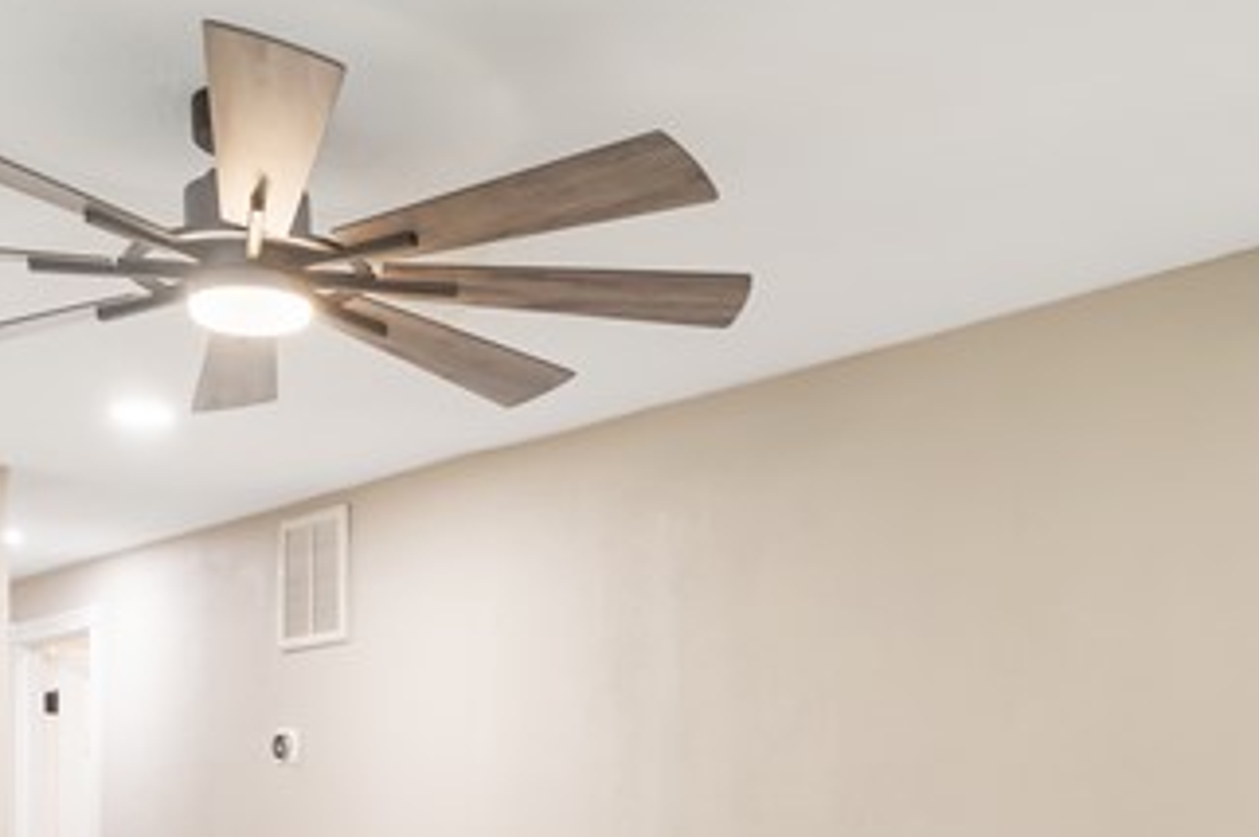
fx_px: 1887
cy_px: 862
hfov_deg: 36.4
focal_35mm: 54
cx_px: 868
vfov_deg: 23.8
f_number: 9
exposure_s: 1/20
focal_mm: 16
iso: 320
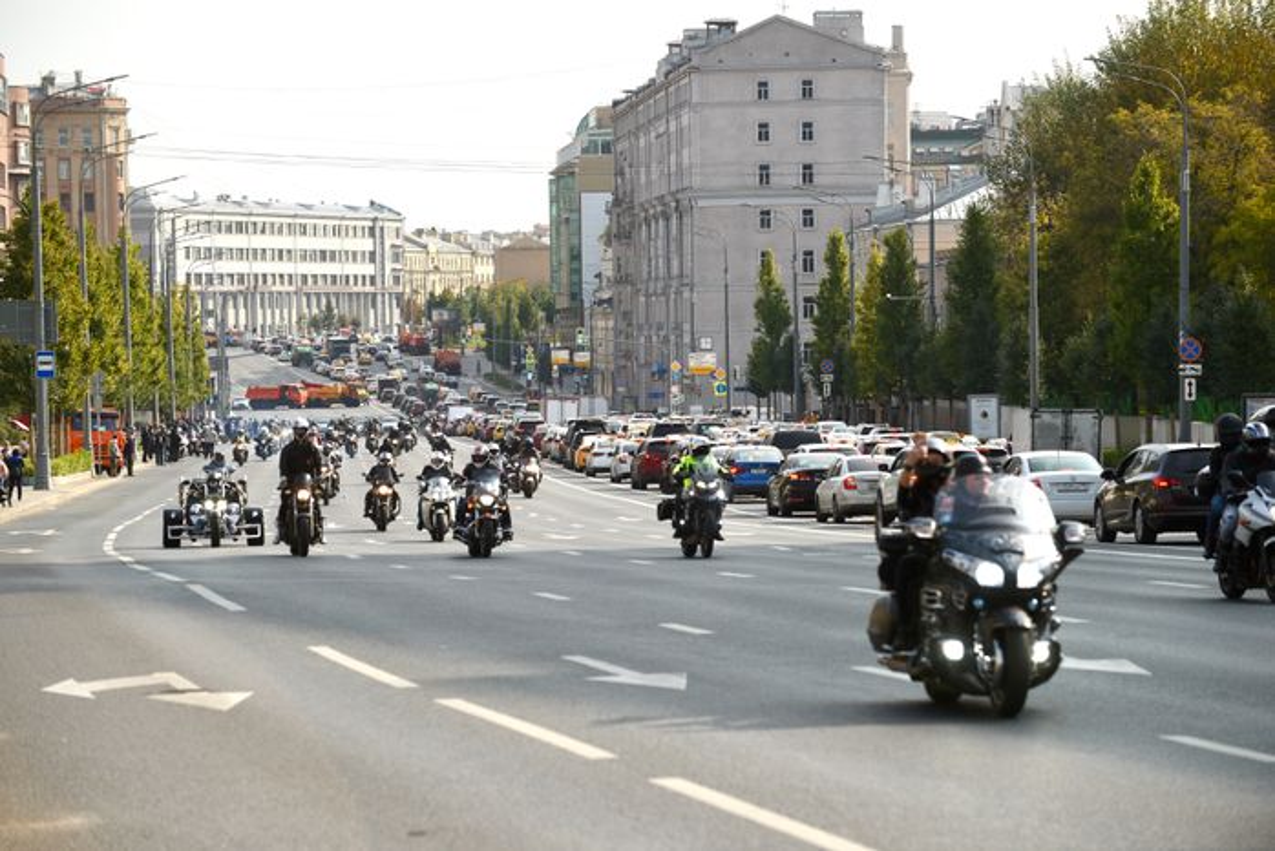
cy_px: 426
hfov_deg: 14.6
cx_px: 638
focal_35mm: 140
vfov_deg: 9.8
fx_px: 4960
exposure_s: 1/2500
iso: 360
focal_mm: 140
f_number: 4.5
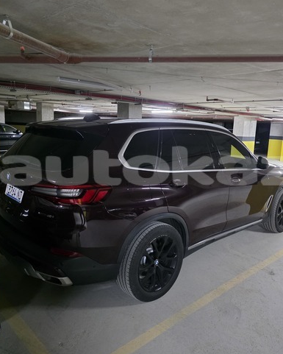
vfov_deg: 62.2
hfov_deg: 51.4
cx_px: 159
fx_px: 293
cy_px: 169
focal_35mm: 28
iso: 1250
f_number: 1.7
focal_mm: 6.3
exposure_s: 1/50
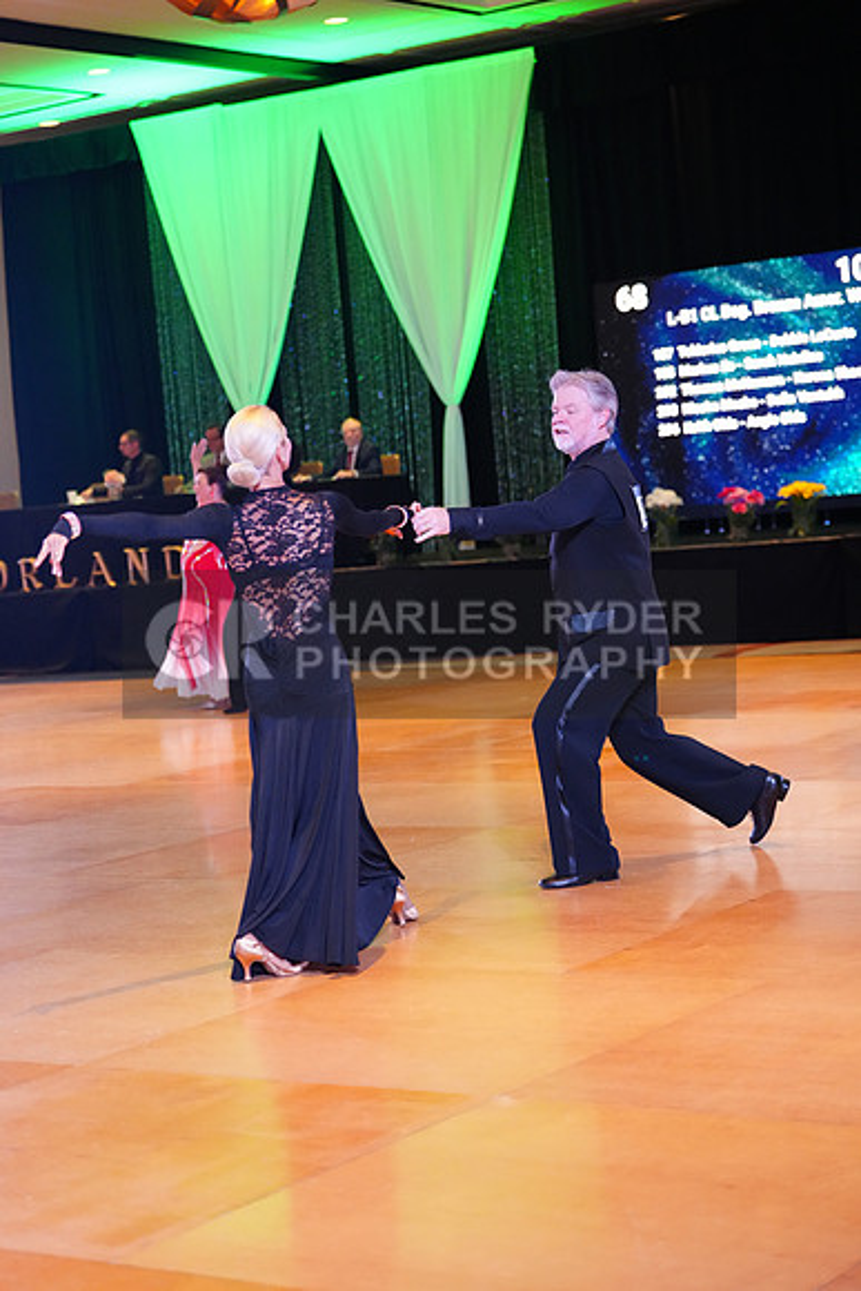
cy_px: 646
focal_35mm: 70
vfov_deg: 28.8
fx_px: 2510
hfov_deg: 19.5
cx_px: 430
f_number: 2.8
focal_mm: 70
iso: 5000
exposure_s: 1/400
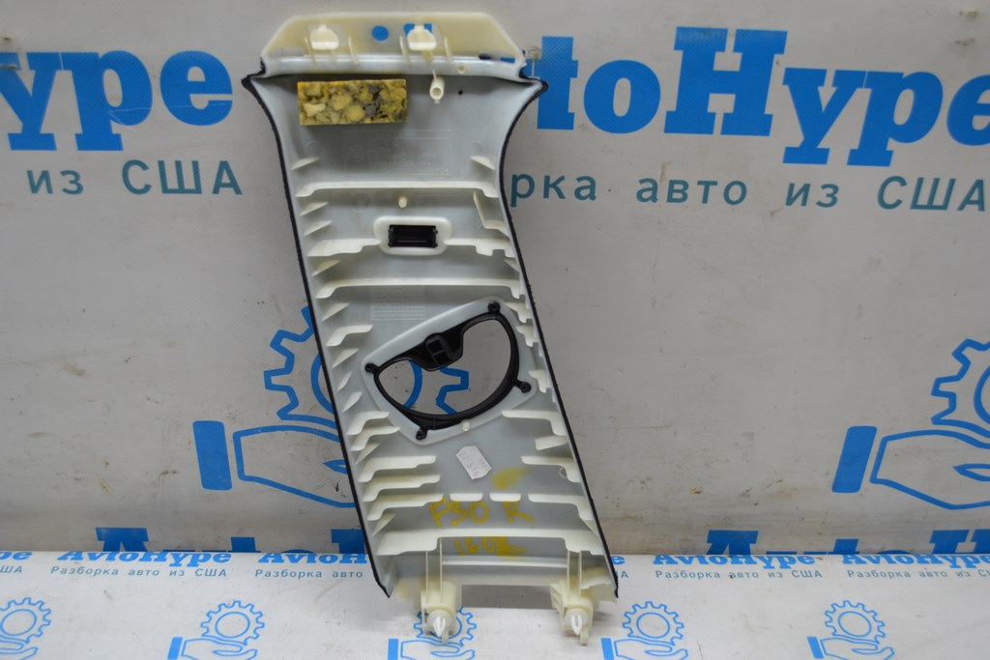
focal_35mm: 39
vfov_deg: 34.2
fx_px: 1073
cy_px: 330
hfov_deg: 49.5
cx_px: 495
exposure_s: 1/100
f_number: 5
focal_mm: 26
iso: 400
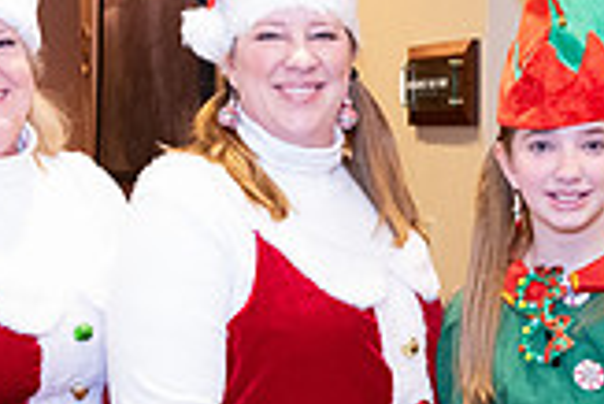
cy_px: 439
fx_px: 1730
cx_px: 485
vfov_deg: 13.1
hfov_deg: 19.6
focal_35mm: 103
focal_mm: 19.6
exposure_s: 1/125
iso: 2500
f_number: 2.8
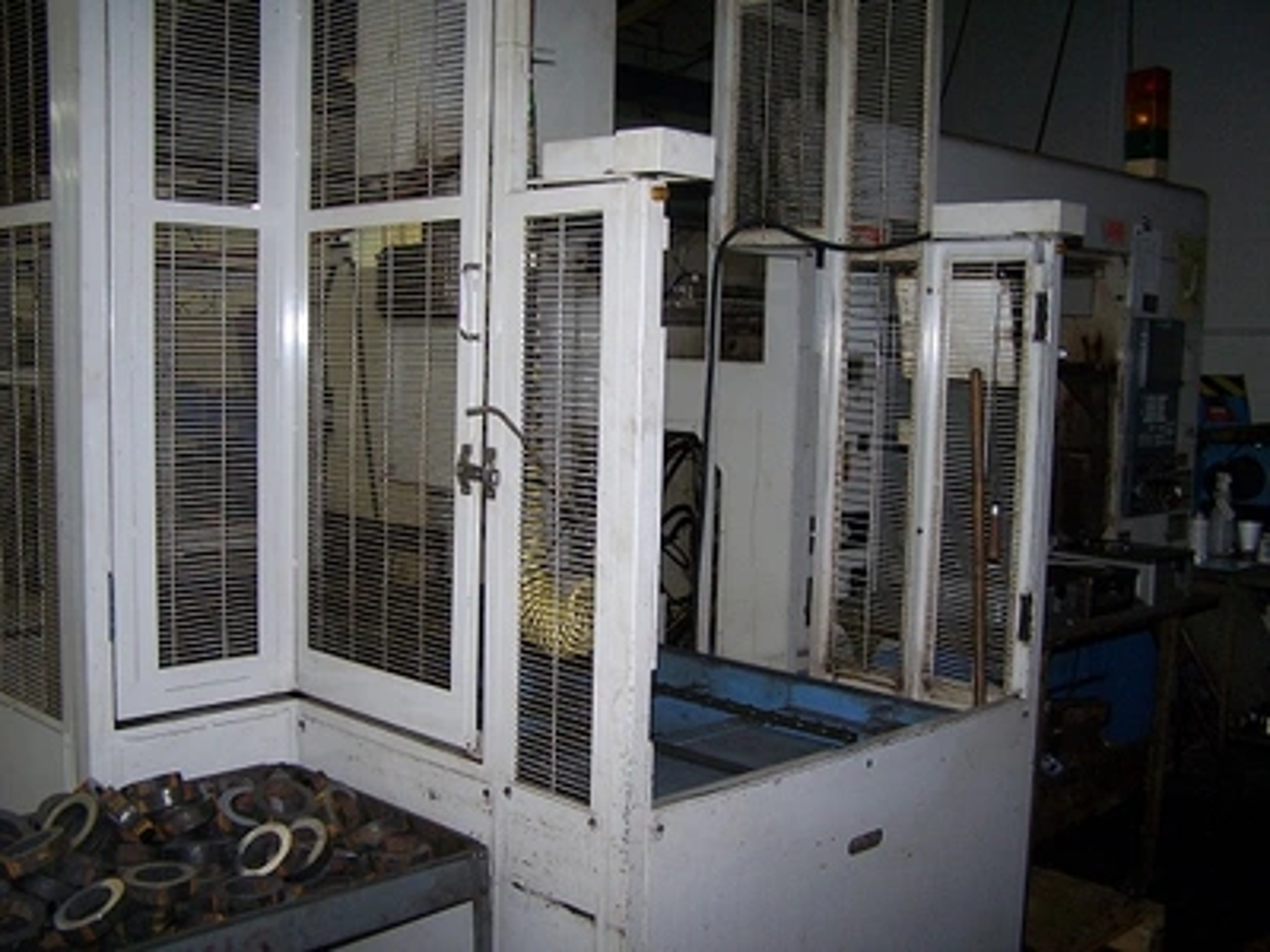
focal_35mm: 38
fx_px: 1394
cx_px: 635
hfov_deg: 49.0
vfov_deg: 37.7
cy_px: 476
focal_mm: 6.3
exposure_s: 1/60
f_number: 2.8
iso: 140
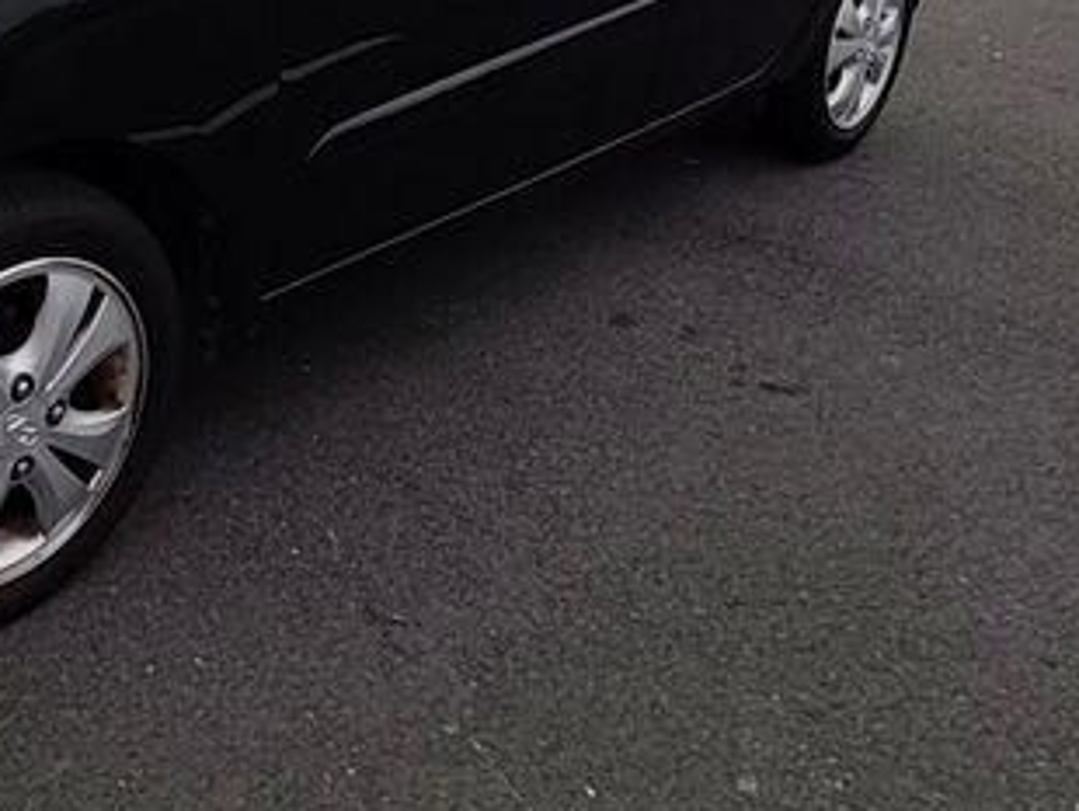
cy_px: 49
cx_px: 157
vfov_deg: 43.2
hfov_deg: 55.4
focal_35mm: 29
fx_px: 905
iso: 50
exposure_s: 1/105
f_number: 2.2
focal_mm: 1.67
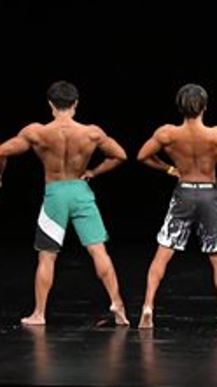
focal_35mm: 341
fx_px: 3495
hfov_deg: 3.5
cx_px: 318
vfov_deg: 6.3
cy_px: 96
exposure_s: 1/400
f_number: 5.6
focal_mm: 62
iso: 3200
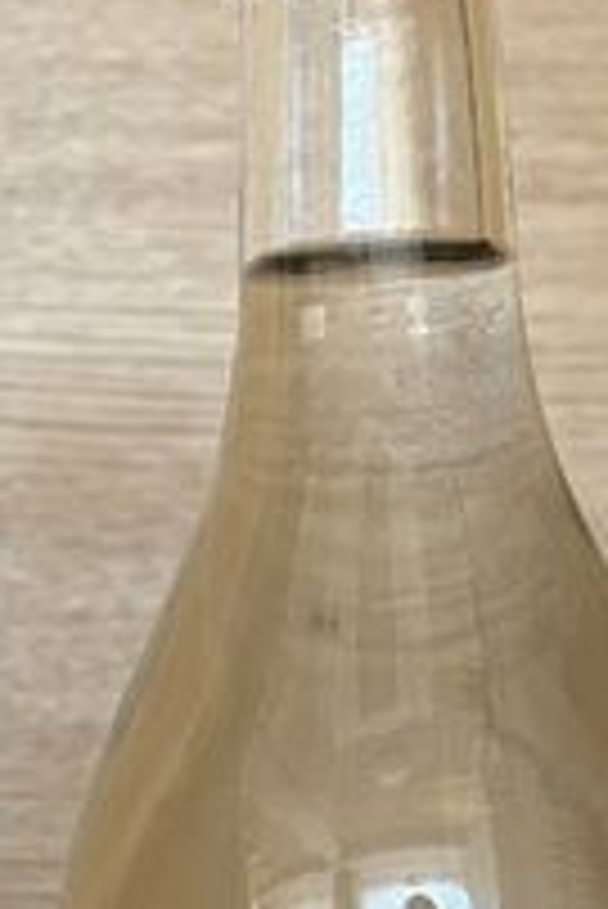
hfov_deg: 12.0
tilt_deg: +6.2
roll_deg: -0.2
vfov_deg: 18.5
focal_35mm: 109
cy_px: 808
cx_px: -290
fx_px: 2756
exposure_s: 1/60
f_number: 1.6
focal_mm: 5.1
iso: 160
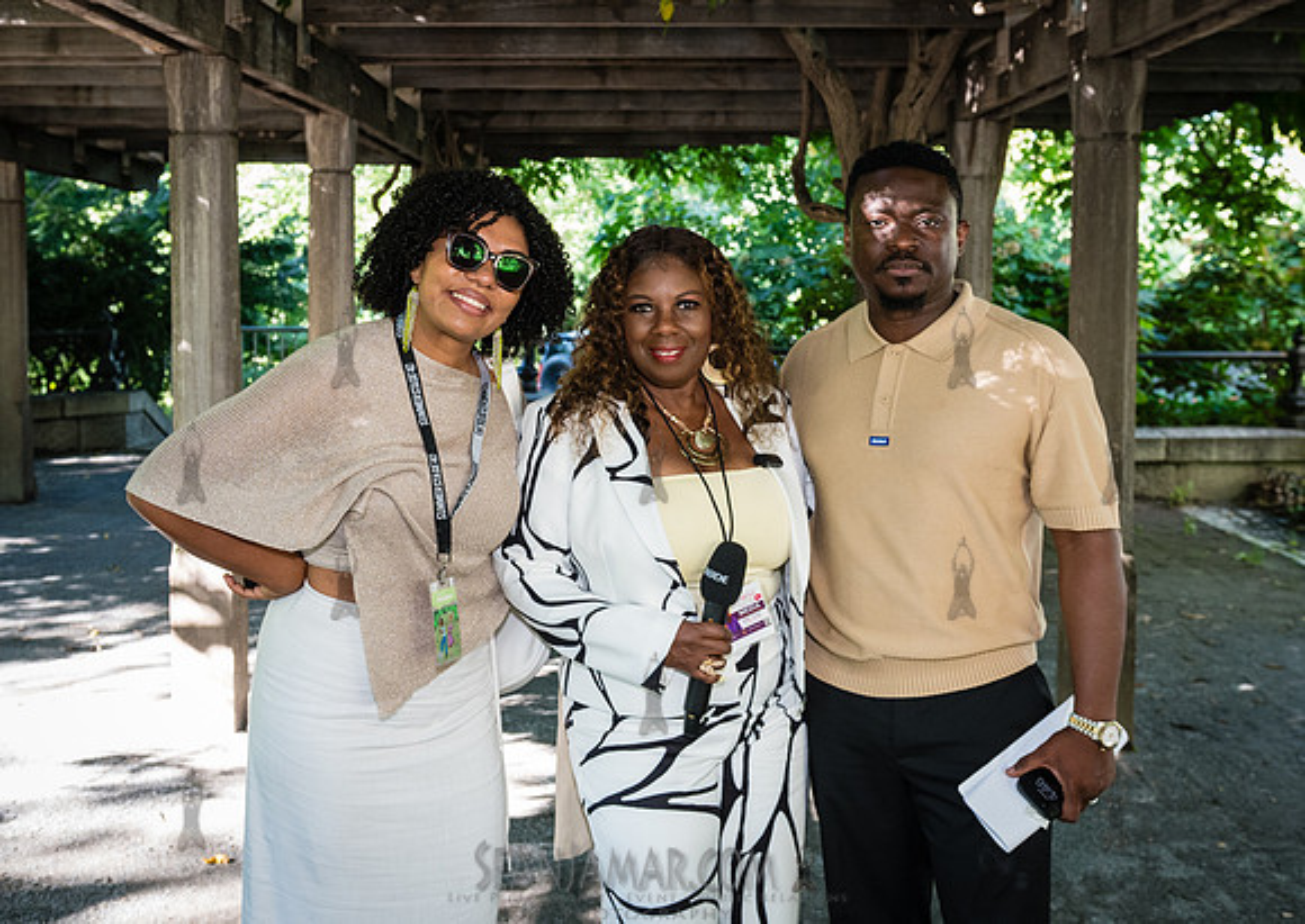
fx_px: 1614
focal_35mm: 44
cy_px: 392
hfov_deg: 44.0
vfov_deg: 31.9
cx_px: 642
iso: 1250
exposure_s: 1/100
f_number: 4.5
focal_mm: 32
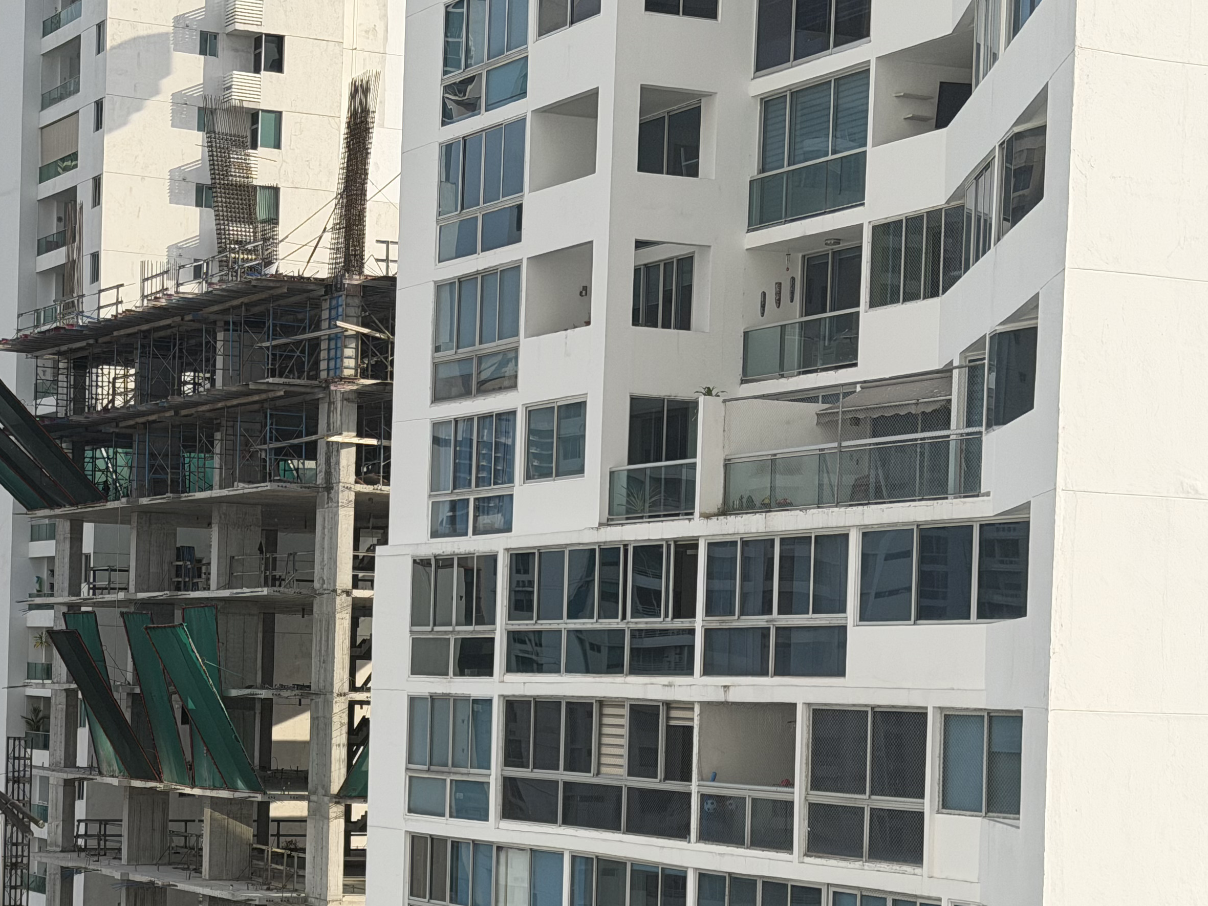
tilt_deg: -0.9
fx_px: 2862
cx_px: 200
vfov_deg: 17.9
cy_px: 708
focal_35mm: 82
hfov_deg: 23.4
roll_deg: -1.0
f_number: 1.78
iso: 64
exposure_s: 1/3226
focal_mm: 6.76
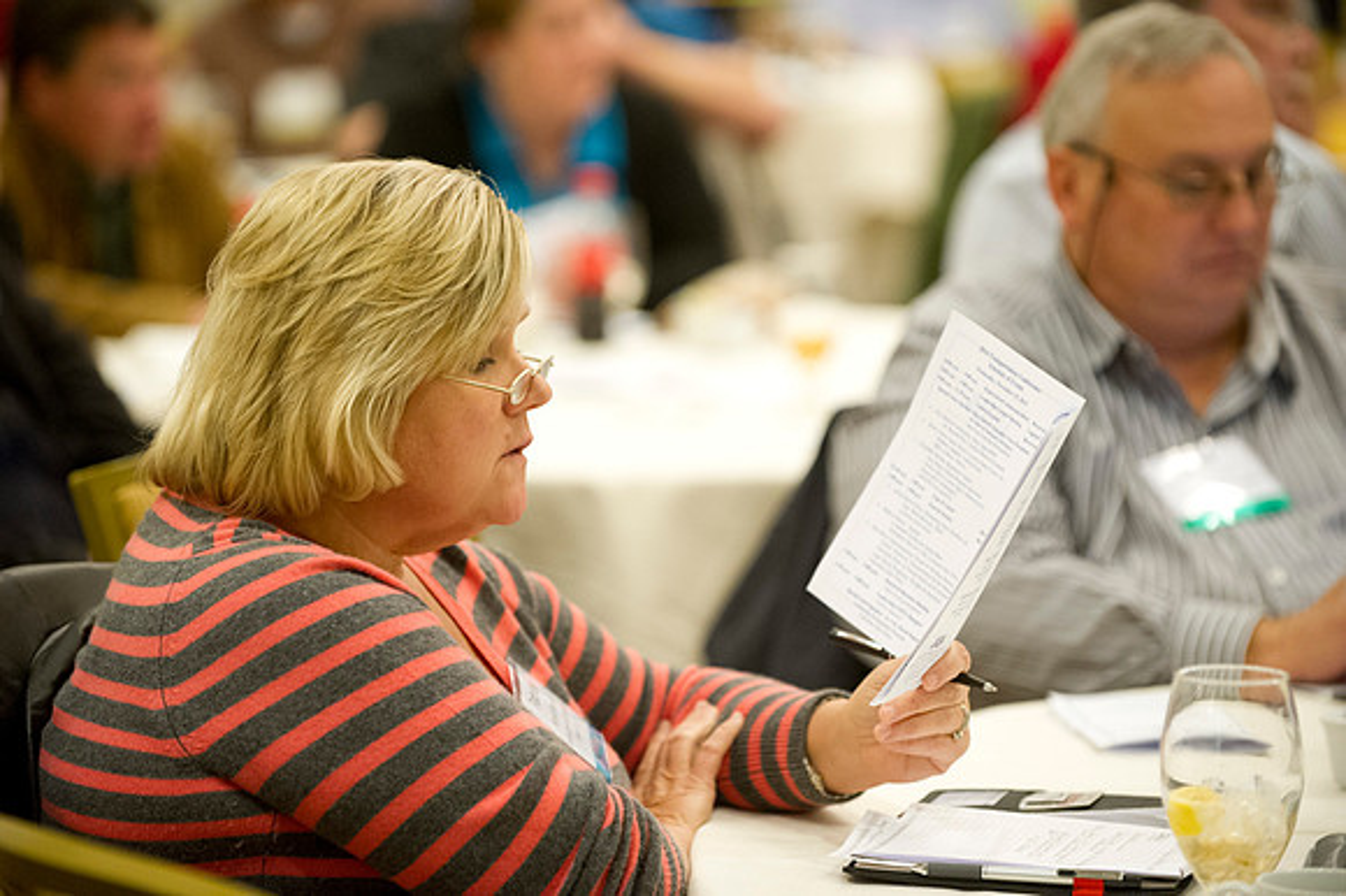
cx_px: 673
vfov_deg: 9.1
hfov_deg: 13.7
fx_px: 5605
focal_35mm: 150
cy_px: 448
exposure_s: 1/60
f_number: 2.8
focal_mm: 150
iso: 3200
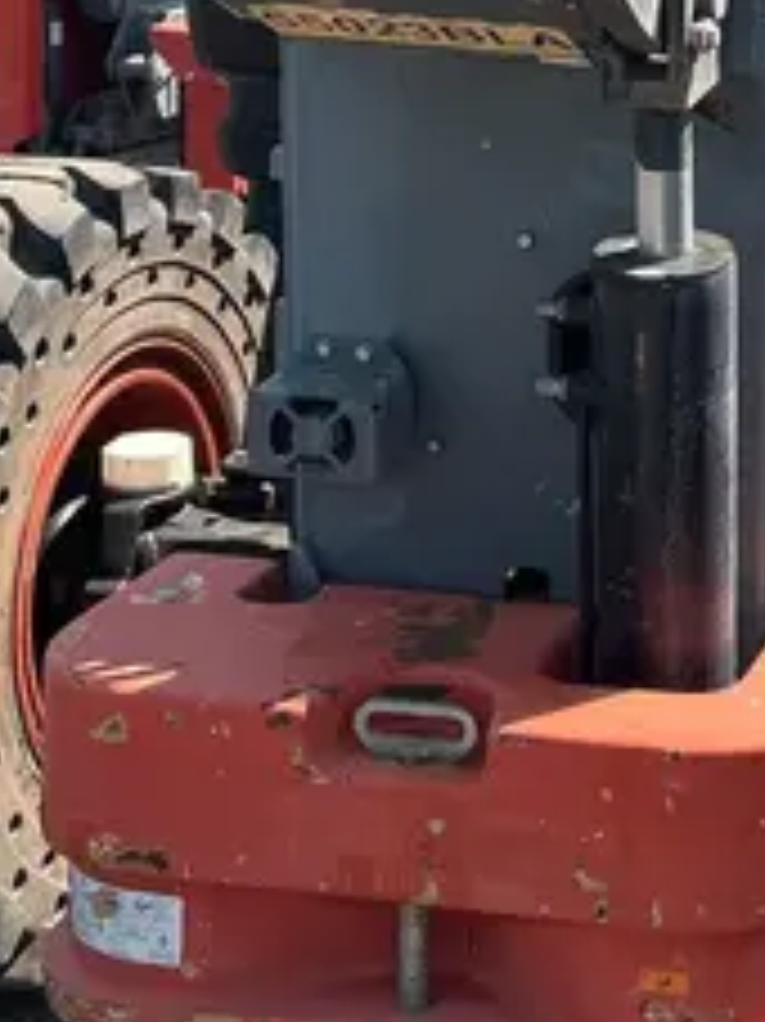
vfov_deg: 23.0
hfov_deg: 16.1
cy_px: 200
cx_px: 1143
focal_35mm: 84
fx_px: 2477
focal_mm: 5.7
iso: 50
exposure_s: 1/3165
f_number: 1.5
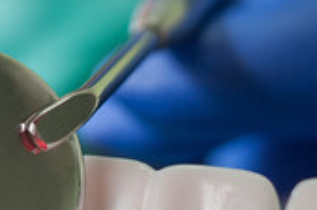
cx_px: -105
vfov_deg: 6.5
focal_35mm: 207
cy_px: -123
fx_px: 1819
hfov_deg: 9.8
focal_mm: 35
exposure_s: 1/100
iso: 100
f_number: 4
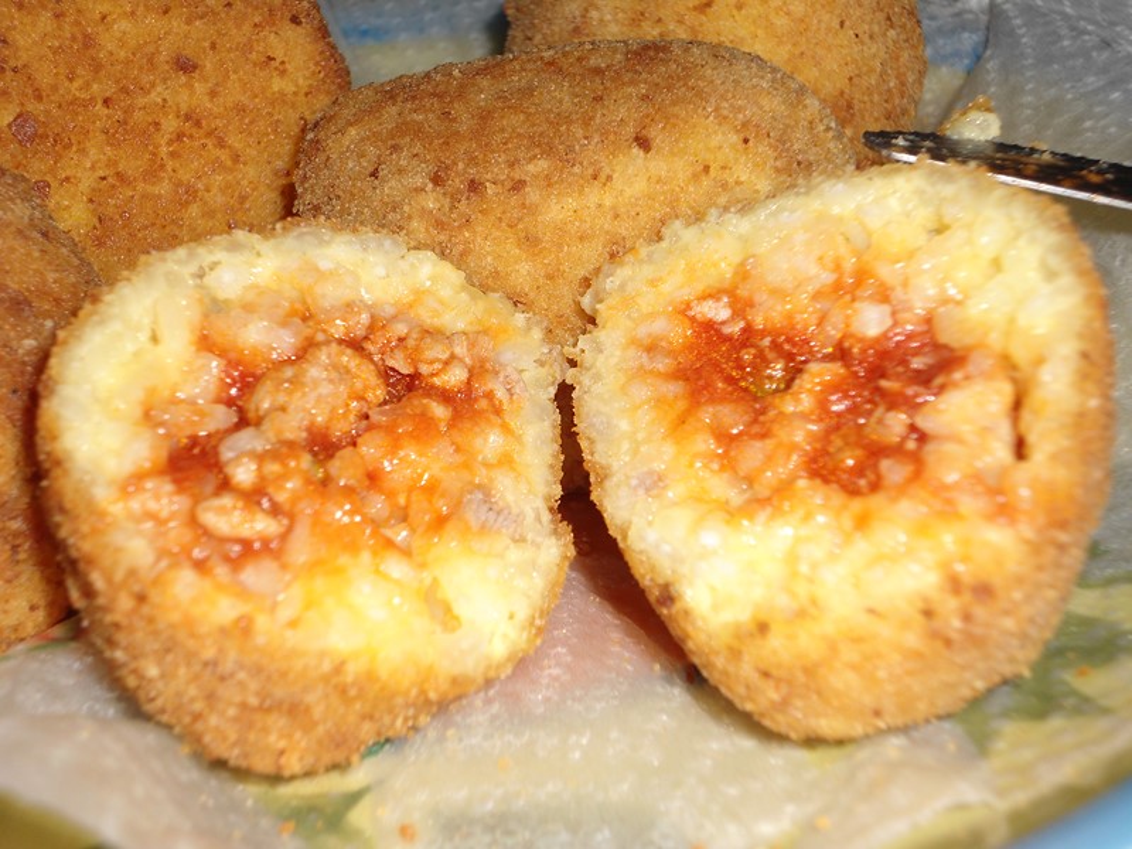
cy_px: 424
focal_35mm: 63
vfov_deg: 23.3
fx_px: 2060
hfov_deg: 30.7
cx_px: 566
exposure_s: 1/60
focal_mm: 11.2
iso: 80
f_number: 4.2
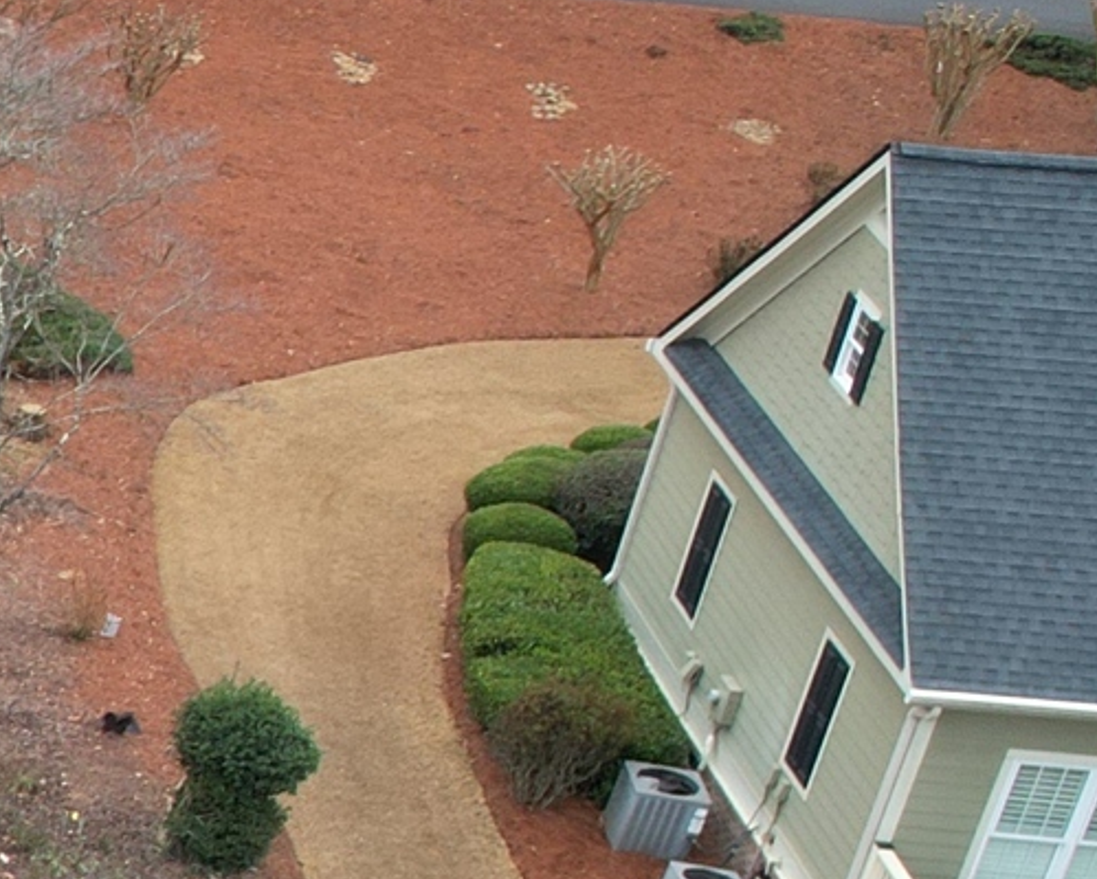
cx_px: -1974
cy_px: 1059
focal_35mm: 127
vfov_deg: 11.9
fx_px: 4127
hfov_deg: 11.1
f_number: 2.8
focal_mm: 8.38
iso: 100
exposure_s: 1/180
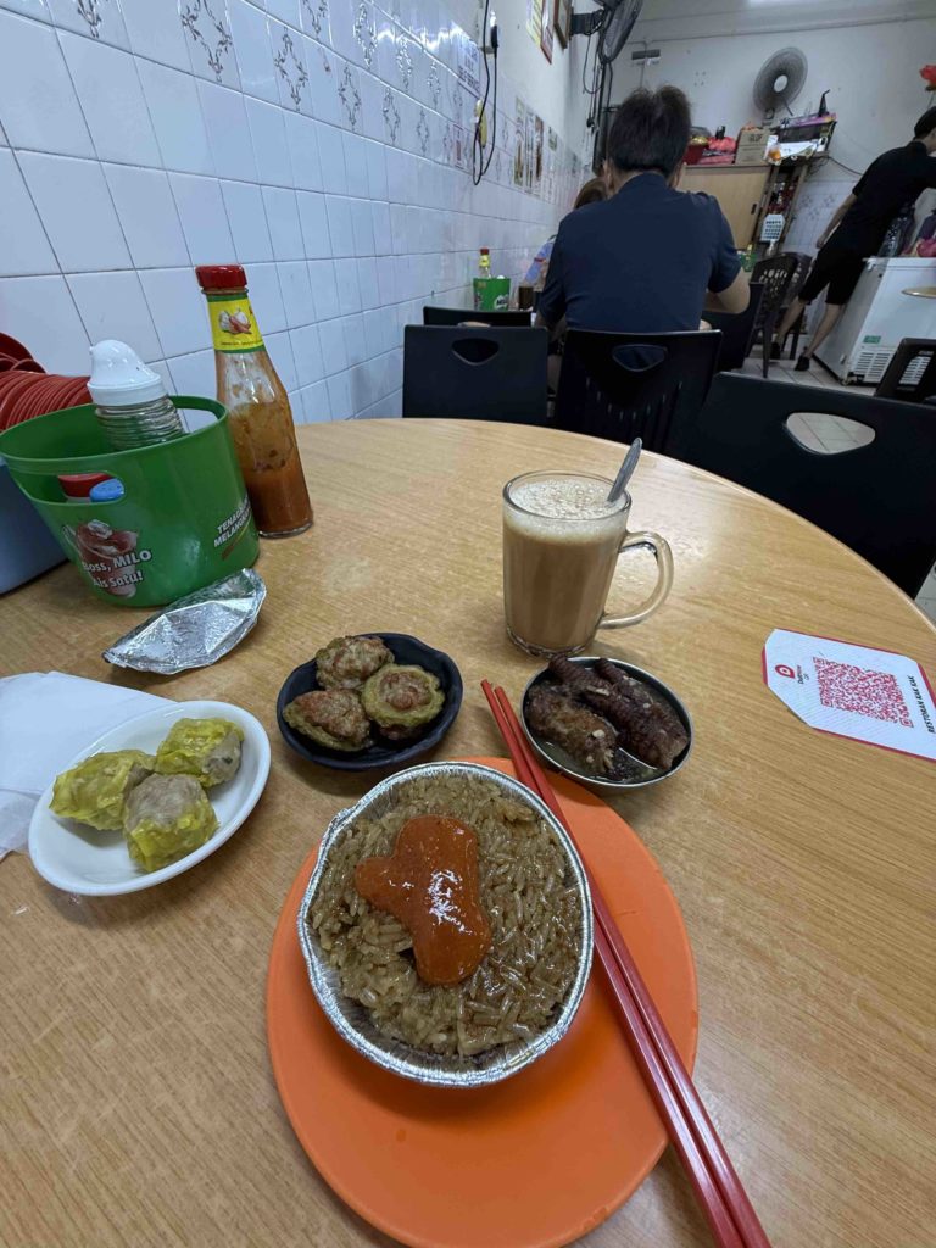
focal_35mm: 14
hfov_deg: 85.7
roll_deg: -0.4
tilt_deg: -36.8
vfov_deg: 102.1
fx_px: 505
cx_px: 468
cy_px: 624
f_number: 2.2
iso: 160
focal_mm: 2.22
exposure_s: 1/100
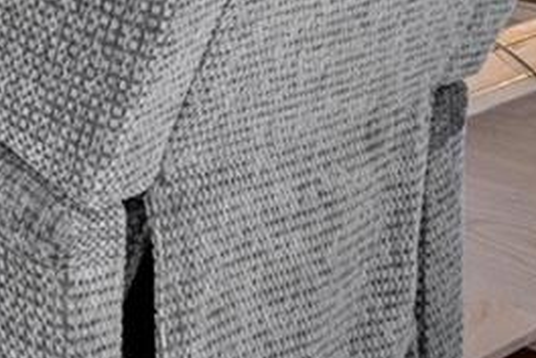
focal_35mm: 118
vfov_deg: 10.2
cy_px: -482
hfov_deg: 12.5
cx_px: -836
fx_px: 1757
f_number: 8
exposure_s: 1/2
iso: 500
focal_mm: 13
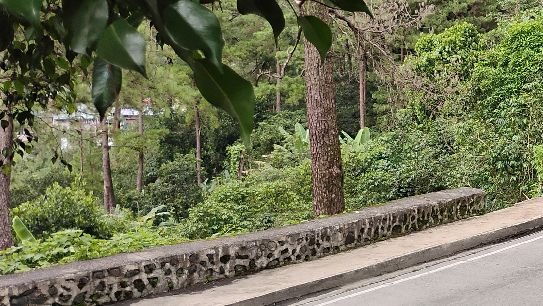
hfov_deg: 26.2
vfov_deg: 16.1
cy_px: 106
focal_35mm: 75
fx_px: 1080
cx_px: 590
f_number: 1.8
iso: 100
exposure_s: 1/120
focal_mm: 4.26
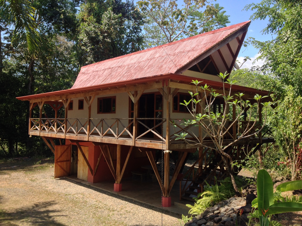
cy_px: 113
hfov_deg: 52.6
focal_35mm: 35
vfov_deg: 40.7
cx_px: 151
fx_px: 305
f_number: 2.4
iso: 50
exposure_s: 1/472
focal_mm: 4.28
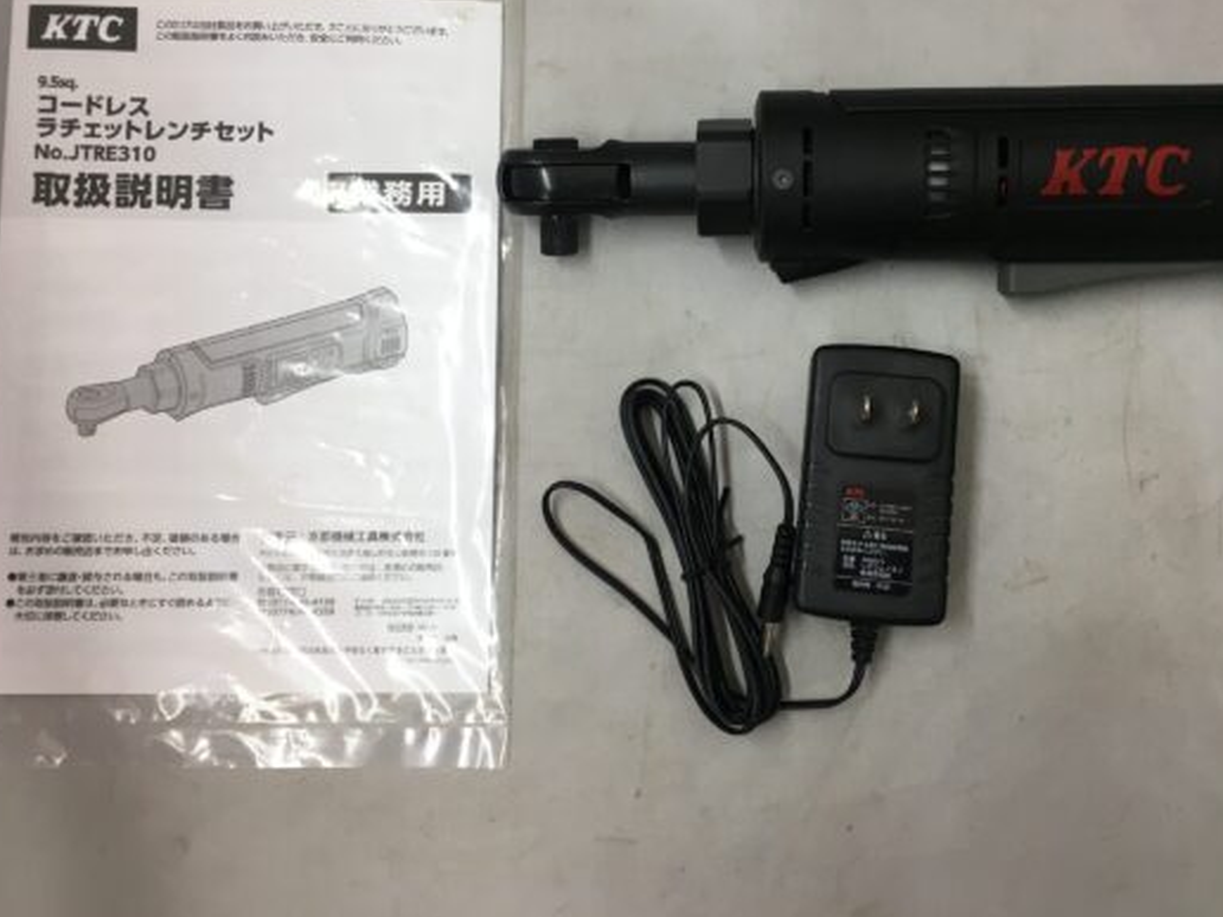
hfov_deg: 51.2
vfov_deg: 39.5
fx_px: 1272
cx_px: 685
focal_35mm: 36
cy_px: 367
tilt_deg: -83.5
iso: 25
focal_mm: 4.15
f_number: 2.2
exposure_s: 1/30
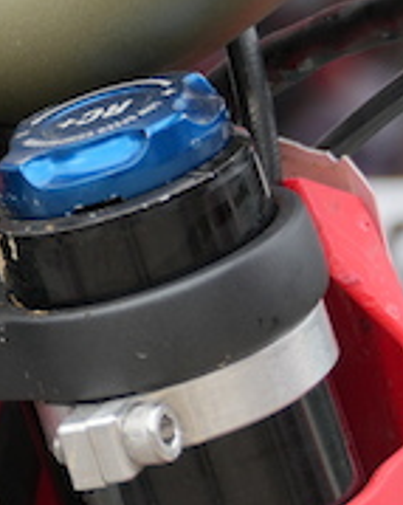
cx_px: -550
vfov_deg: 6.6
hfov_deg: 5.2
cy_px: 597
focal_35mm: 290
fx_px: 4327
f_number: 4.5
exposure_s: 1/160
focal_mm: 36
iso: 125
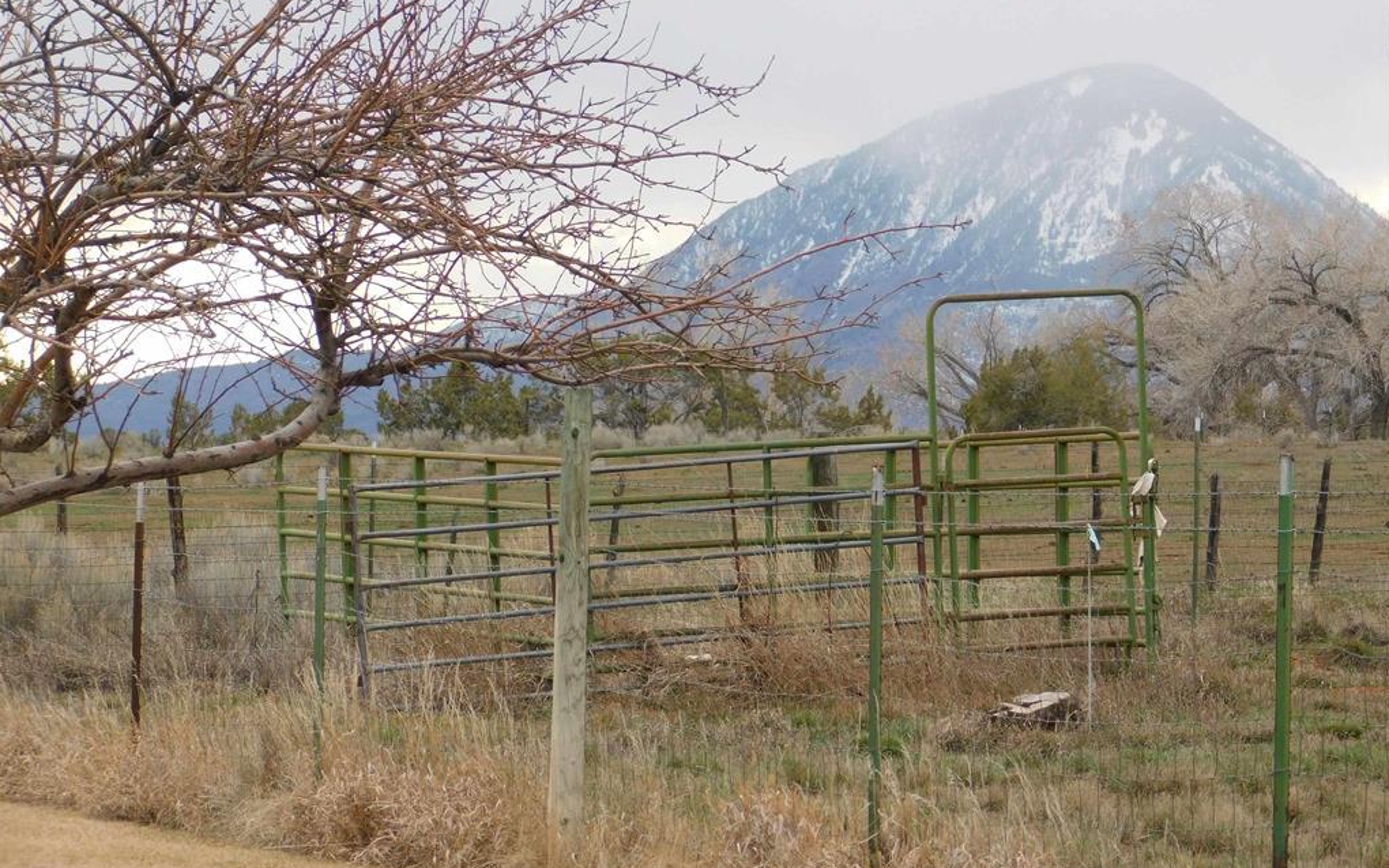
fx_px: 8137
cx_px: 696
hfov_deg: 9.8
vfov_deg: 6.1
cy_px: 382
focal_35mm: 215
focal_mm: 35.9
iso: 125
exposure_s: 1/200
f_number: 5.4
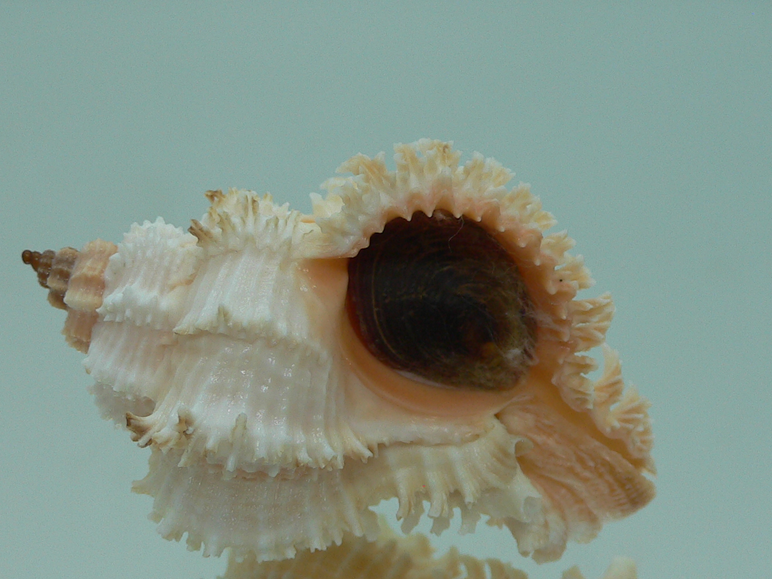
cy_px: 400
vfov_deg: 27.3
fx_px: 1182
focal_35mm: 53
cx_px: 358
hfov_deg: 36.2
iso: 80
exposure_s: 1/60
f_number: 2.8
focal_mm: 4.6
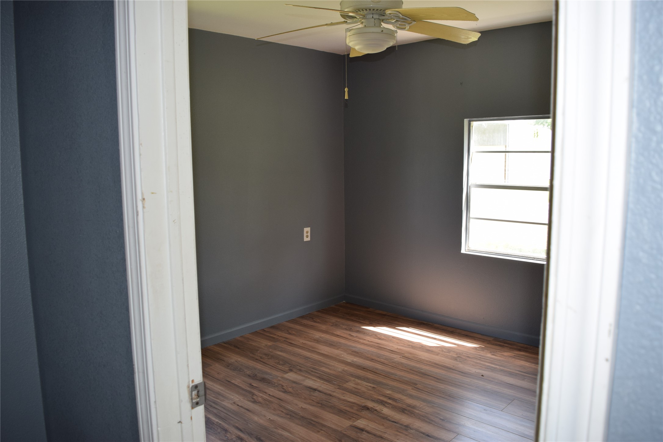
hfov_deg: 67.4
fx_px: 497
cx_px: 332
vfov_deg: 47.9
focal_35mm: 27
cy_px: 221
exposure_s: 1/125
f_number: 5.6
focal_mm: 18
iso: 400
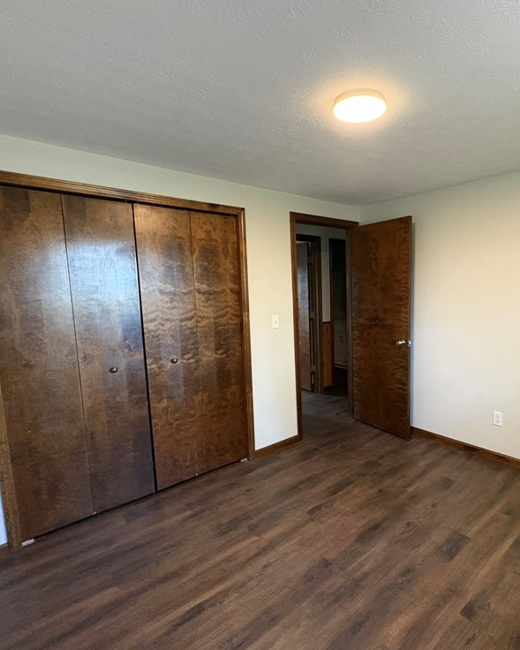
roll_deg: +1.9
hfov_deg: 69.5
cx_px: 331
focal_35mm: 19
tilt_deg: -8.1
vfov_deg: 83.3
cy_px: 333
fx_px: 365
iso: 800
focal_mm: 2.22
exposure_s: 1/60
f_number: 2.2
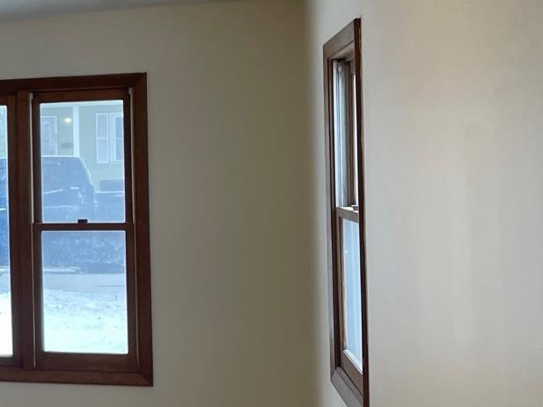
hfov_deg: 19.8
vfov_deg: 17.3
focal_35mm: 85
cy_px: 193
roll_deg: +2.1
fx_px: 1333
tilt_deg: -0.5
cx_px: -281
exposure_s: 1/120
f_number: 1.6
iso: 80
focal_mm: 4.2
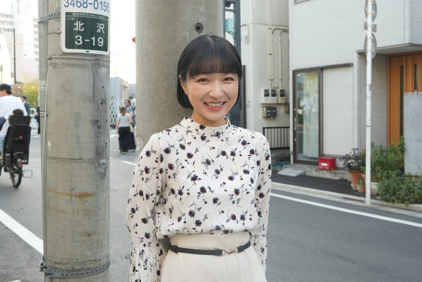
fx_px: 492
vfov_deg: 31.9
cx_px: 211
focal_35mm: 42
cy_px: 141
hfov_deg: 46.4
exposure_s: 1/350
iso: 1250
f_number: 6.7
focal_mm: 28
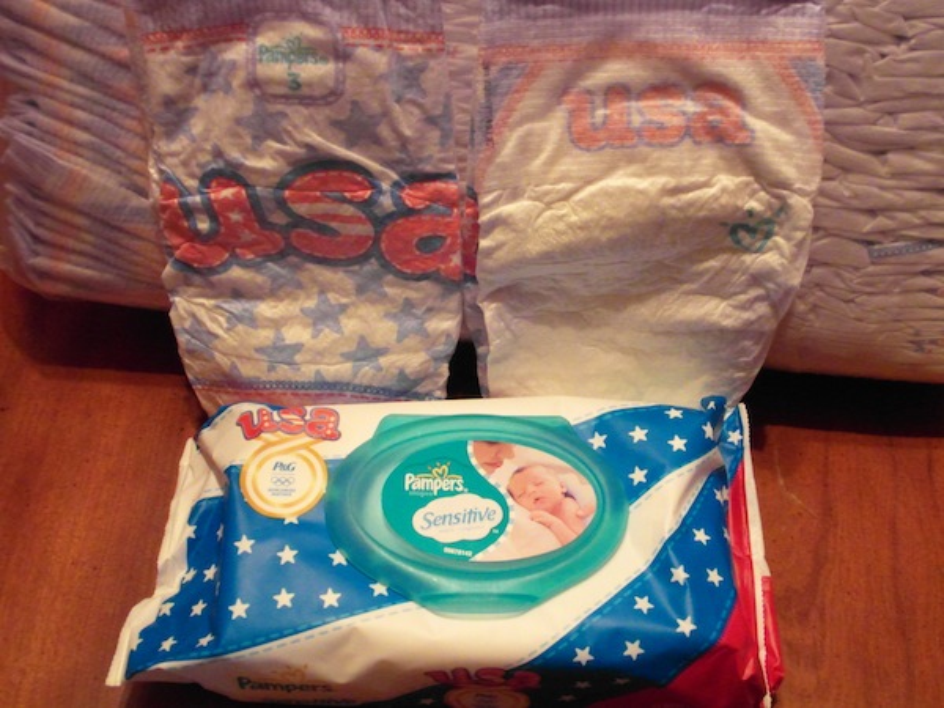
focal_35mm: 41
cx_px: 472
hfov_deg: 45.8
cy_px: 354
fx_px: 1118
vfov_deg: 35.1
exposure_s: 1/10
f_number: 5.8
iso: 1600
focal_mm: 6.8
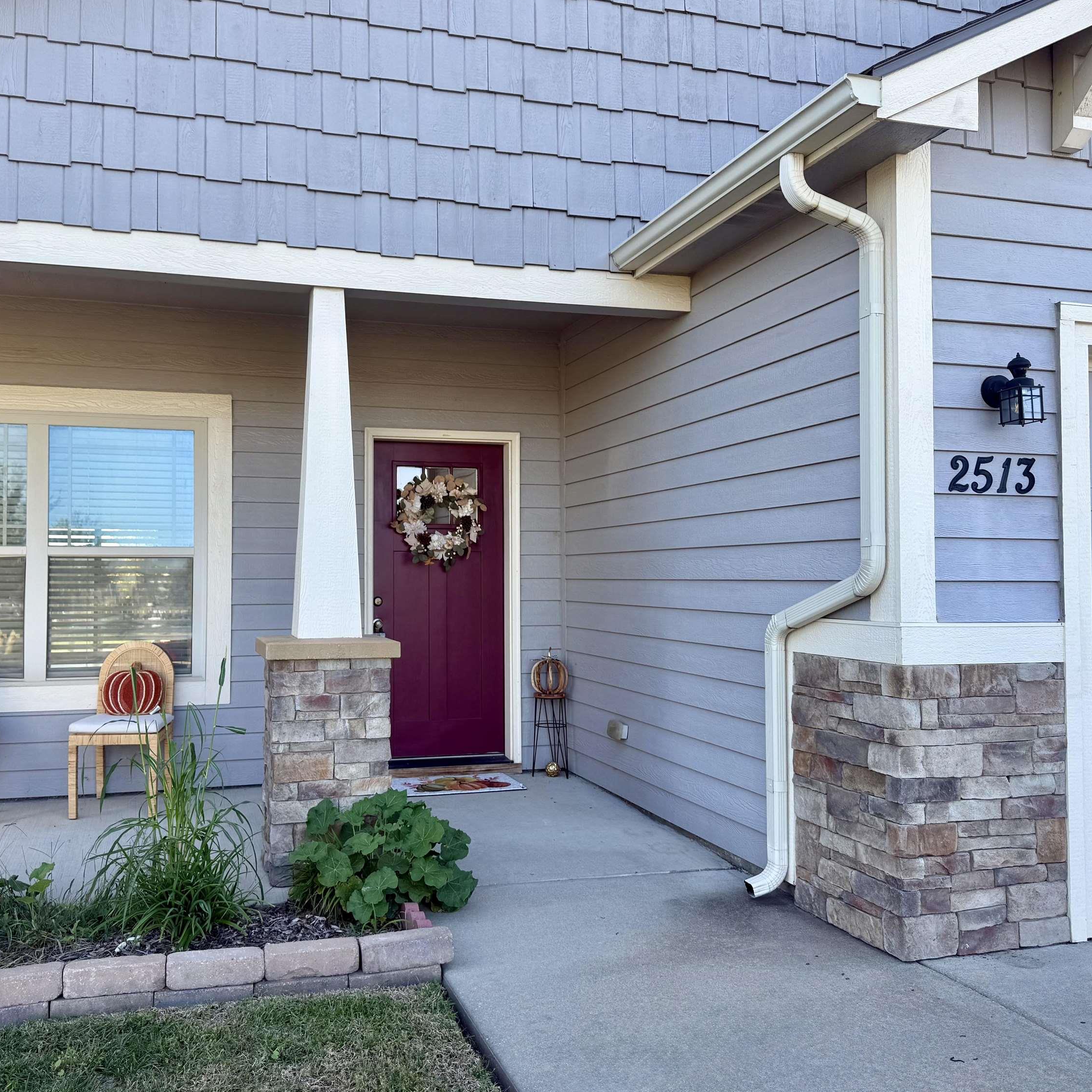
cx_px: 456
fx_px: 1035
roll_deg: -0.3
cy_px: 537
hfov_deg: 55.3
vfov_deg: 55.6
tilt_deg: +2.1
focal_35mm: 29
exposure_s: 1/765
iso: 80
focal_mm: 6.76
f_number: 1.78
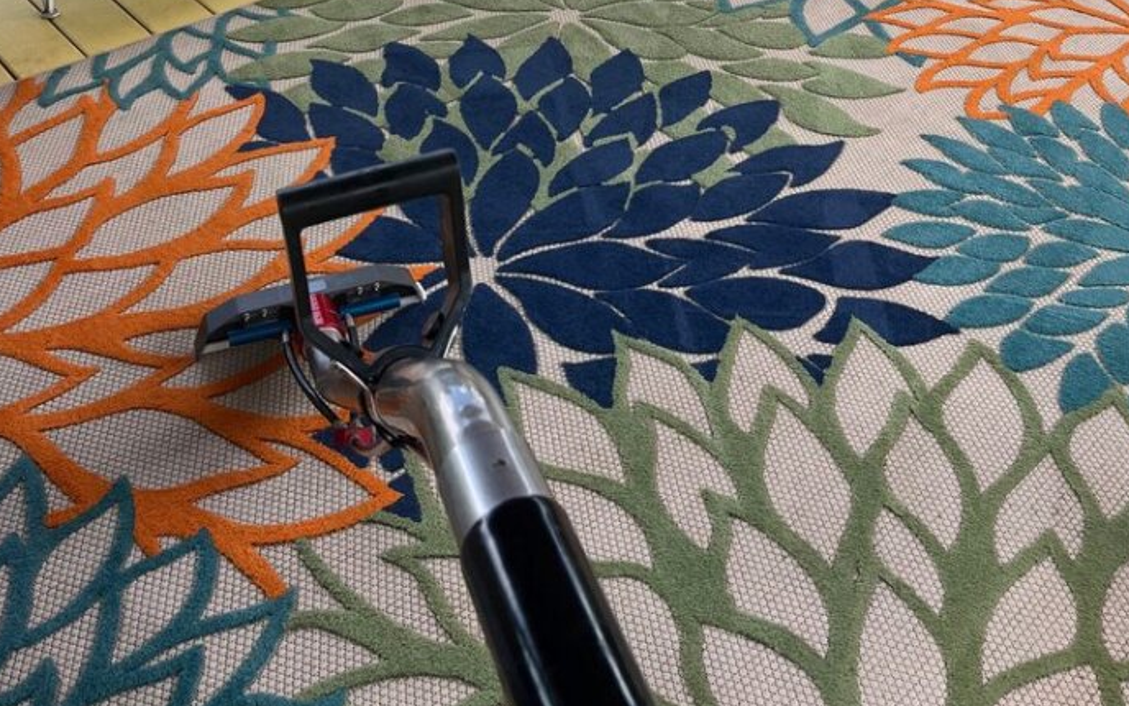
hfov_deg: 48.1
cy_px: -76
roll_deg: -1.6
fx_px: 1262
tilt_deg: -23.6
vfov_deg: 28.3
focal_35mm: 41
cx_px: 619
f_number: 1.6
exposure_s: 1/422
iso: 50
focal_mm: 5.1
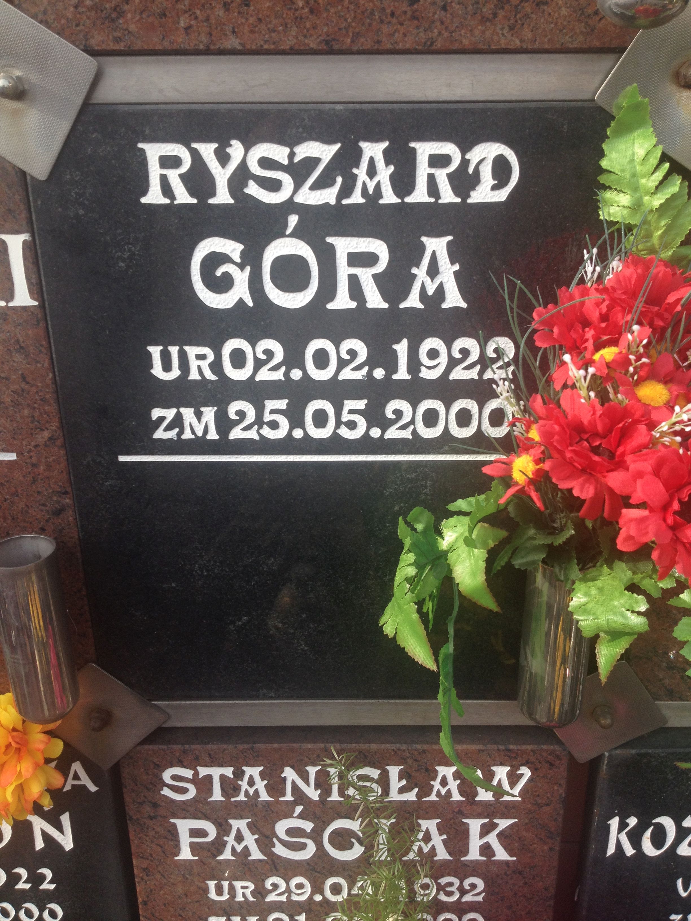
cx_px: 346
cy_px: 460
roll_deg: +1.0
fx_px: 932
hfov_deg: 40.7
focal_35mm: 35
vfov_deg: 52.6
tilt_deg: -20.1
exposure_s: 1/349
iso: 50
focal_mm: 4.28
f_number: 2.4
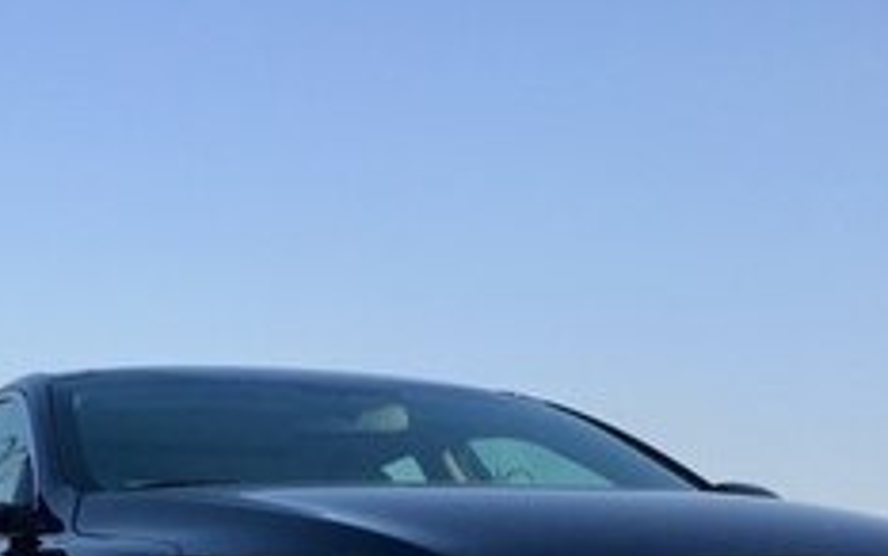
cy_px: 870
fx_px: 2107
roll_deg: -2.4
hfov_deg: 23.4
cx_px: 156
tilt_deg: -3.4
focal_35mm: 87
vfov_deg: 14.0
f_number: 2.2
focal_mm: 4.15
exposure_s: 1/1014
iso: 32
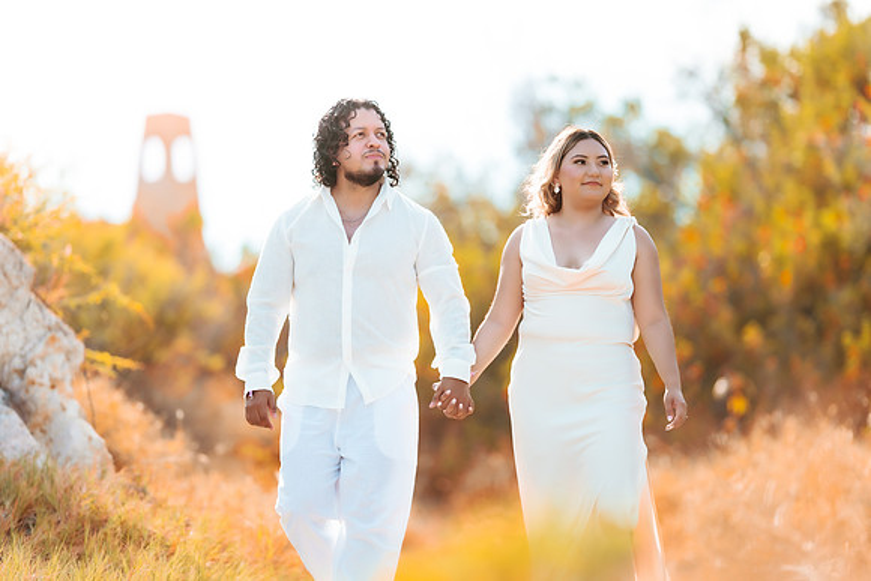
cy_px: 290
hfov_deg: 15.2
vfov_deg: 10.2
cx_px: 436
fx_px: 3267
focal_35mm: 135
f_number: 1.8
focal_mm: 135
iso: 100
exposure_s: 1/1250
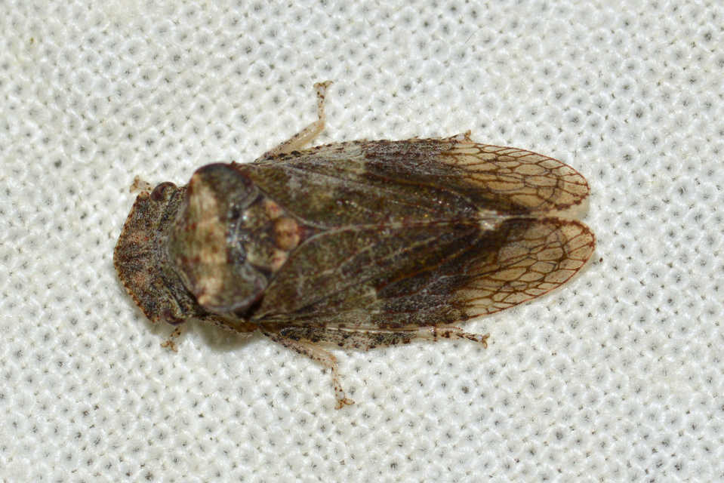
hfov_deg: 13.7
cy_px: 242
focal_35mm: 150
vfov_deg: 9.2
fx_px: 3017
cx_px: 362
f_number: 18
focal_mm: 100
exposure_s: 1/200
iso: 100
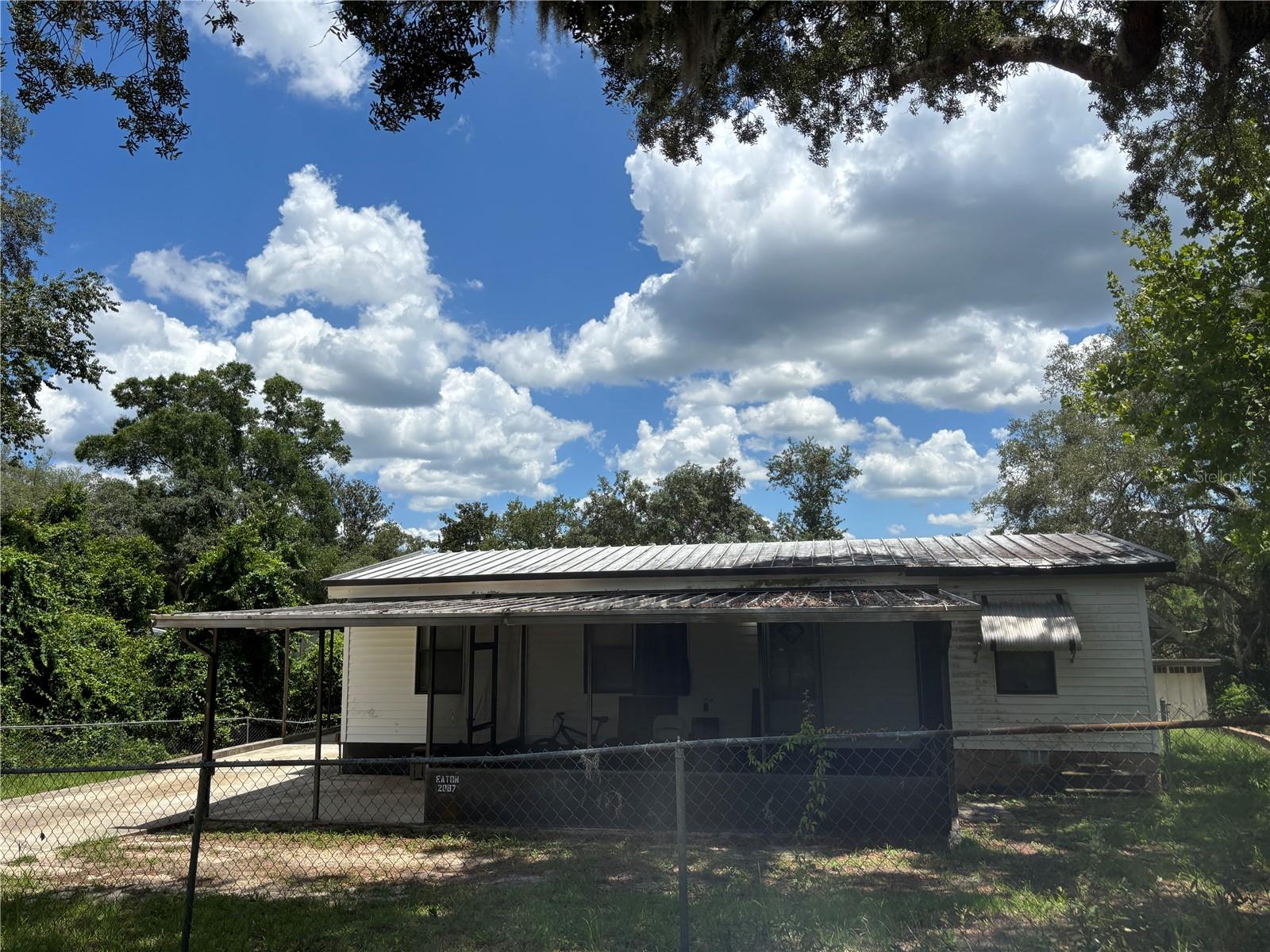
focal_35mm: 26
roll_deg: +0.6
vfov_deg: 53.1
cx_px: 635
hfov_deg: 67.3
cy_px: 476
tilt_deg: +9.4
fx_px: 954
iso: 50
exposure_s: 1/4854
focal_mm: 5.96
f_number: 1.6
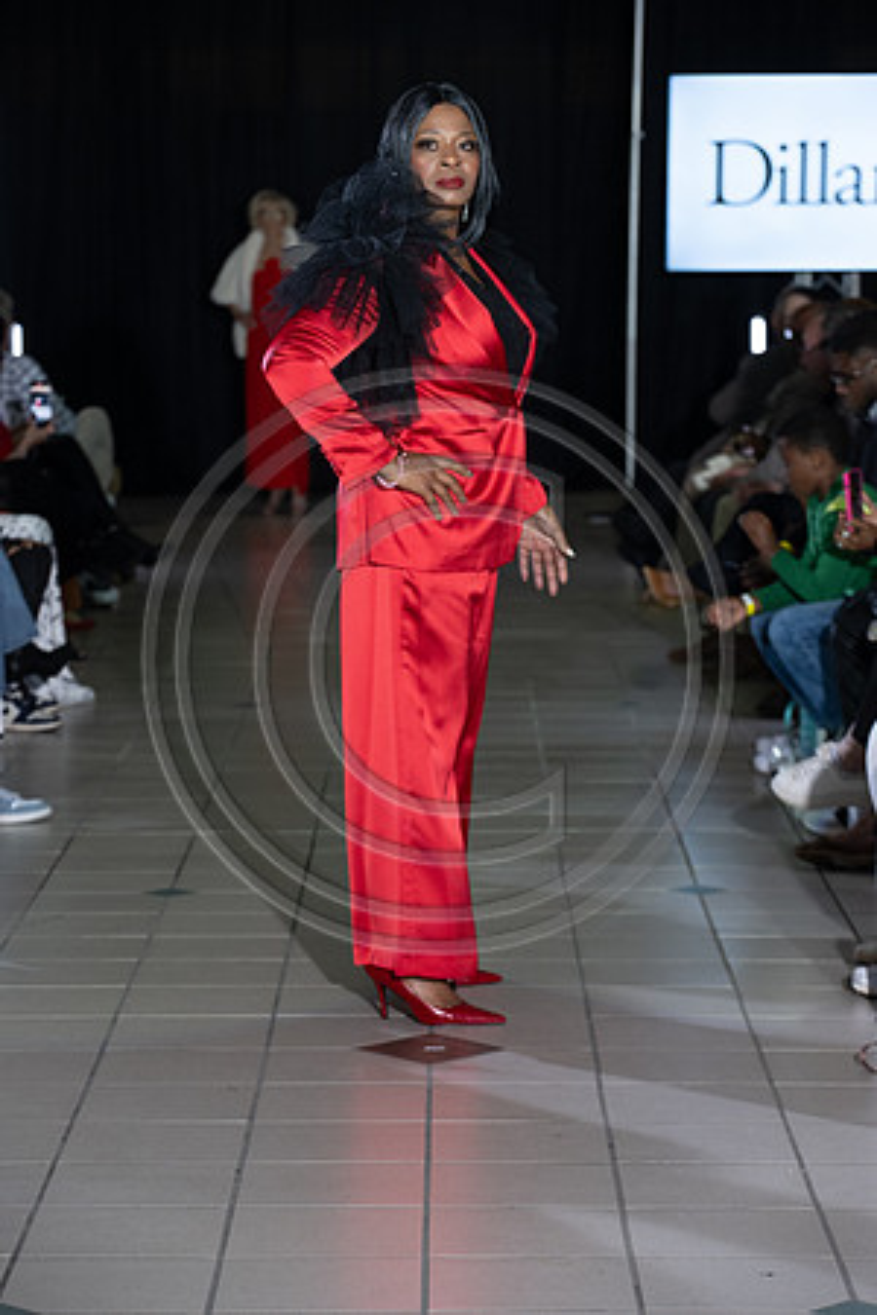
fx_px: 4019
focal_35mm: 110
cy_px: 658
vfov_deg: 18.6
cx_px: 438
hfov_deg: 12.5
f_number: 5
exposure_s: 1/160
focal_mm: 110
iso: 1250
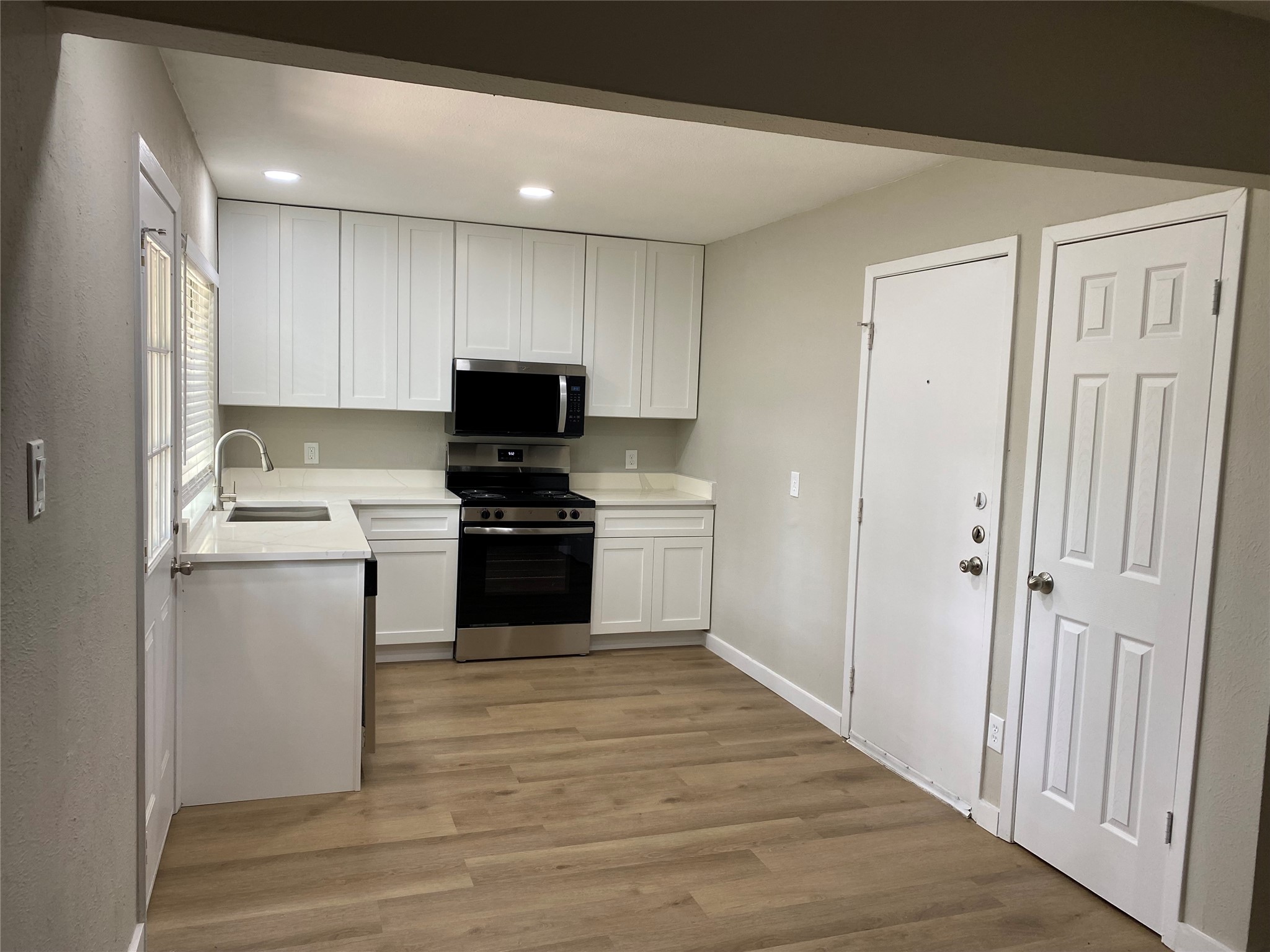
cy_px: 476
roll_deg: -2.2
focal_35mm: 26
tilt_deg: -4.6
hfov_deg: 67.3
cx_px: 635
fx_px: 954
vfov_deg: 53.1
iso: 64
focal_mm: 4.25
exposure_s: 1/60
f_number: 1.8
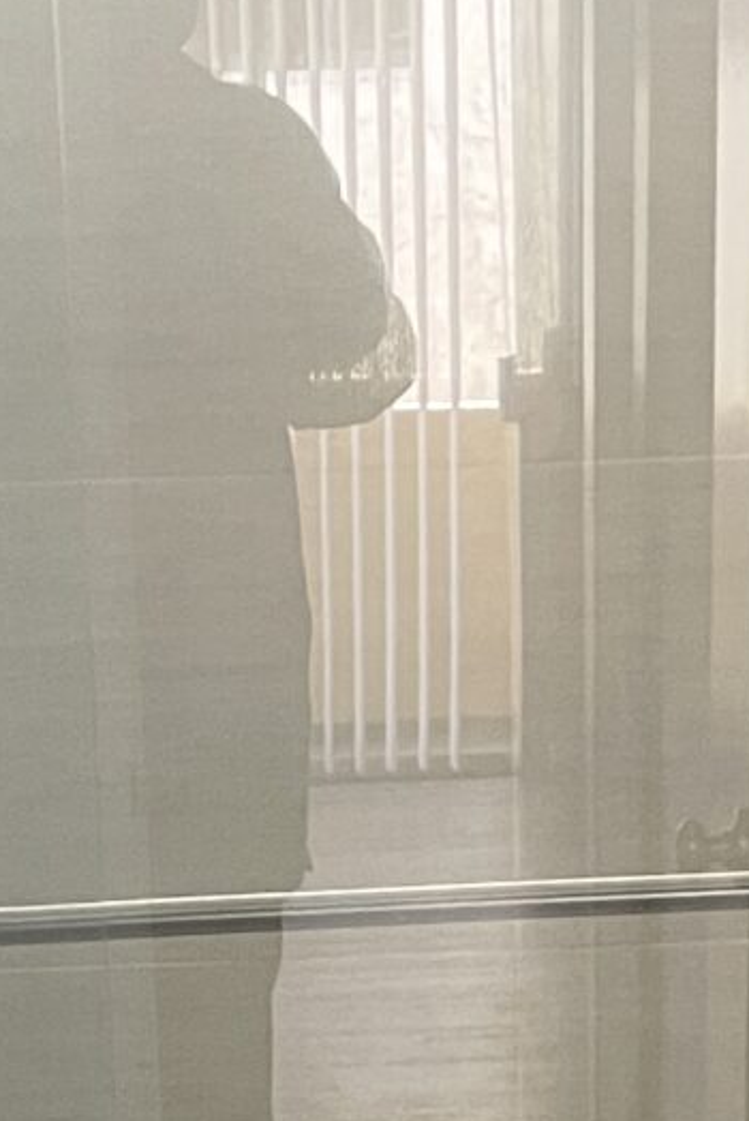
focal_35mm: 132
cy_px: 1936
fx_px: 4114
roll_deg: +2.2
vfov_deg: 14.0
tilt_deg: -23.7
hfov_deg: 10.4
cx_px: 334
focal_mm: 4.2
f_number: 1.6
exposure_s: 1/60
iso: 200
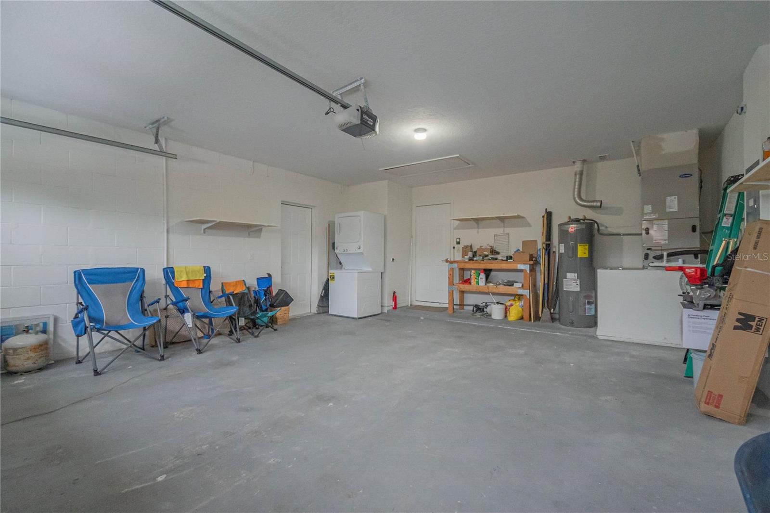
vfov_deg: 77.3
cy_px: 256
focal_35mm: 15
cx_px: 385
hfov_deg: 100.4
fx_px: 321
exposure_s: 1/125
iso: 2000
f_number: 4.5
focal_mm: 10
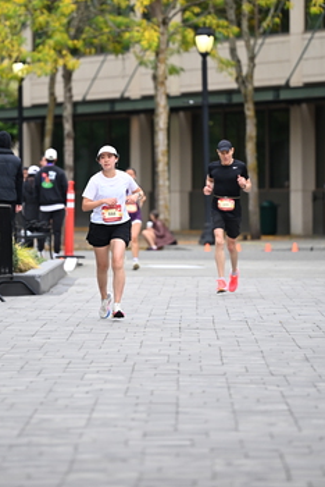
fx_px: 3608
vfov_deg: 7.7
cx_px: 131
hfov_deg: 5.2
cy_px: 131
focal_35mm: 267
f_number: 2.8
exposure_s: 1/2000
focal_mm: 170
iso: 640
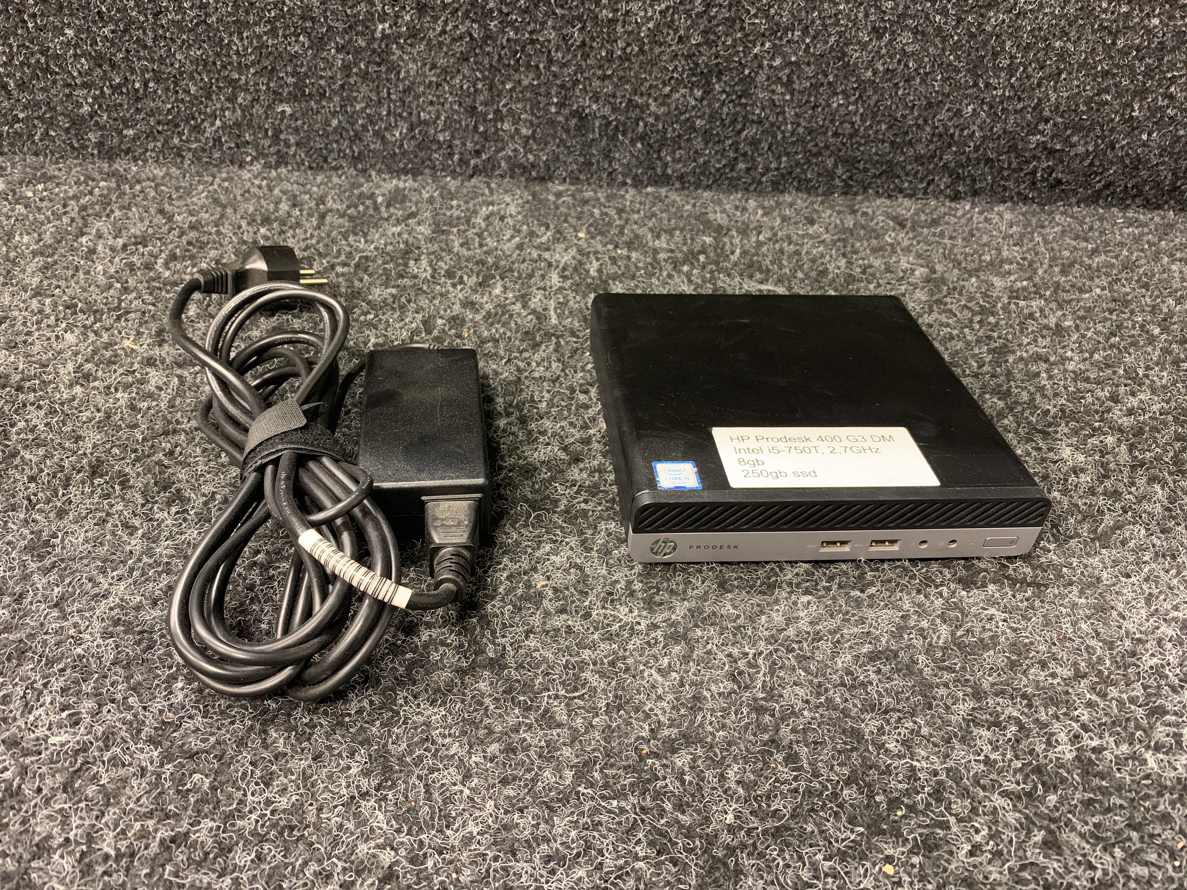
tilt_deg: -37.0
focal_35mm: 26
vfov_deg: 53.1
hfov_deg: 67.3
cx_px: 594
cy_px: 445
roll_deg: -4.2
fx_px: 892
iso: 400
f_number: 1.8
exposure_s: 1/31
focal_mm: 4.25
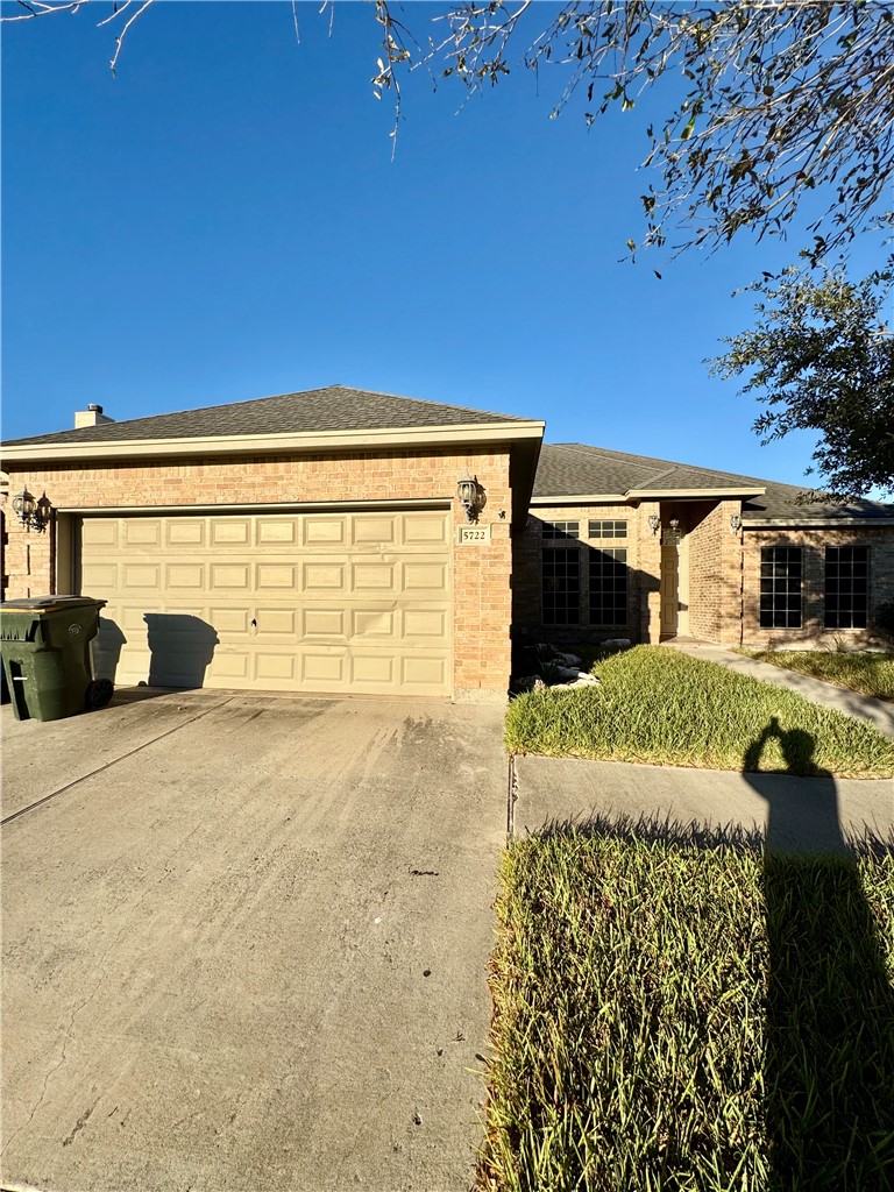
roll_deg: +0.1
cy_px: 596
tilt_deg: +0.0
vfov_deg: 102.1
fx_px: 482
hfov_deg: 85.7
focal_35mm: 14
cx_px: 447
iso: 50
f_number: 2.2
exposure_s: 1/2674
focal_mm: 2.22
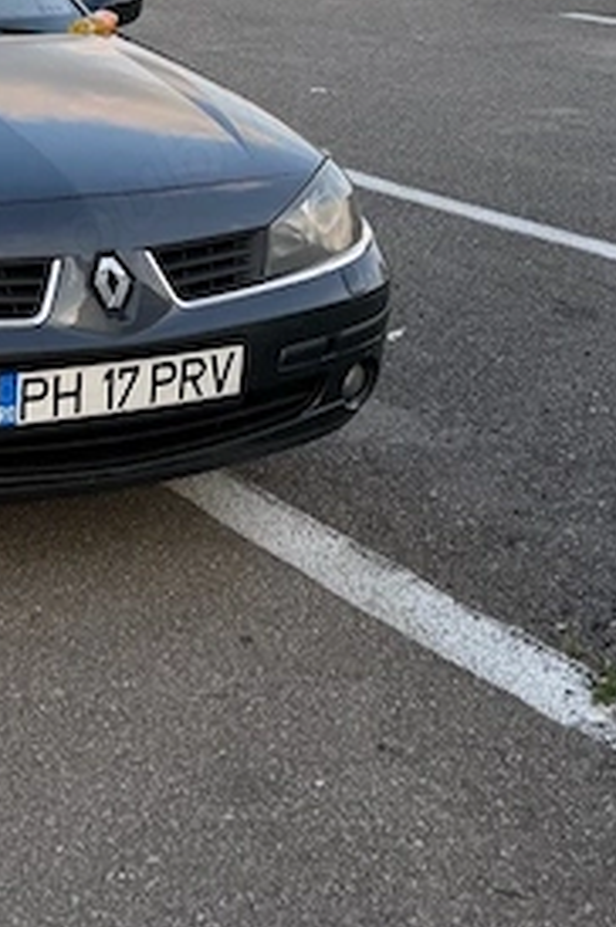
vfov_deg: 27.2
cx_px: -122
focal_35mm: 73
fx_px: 1878
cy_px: 189
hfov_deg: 17.7
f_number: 1.78
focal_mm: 6.76
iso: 80
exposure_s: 1/435
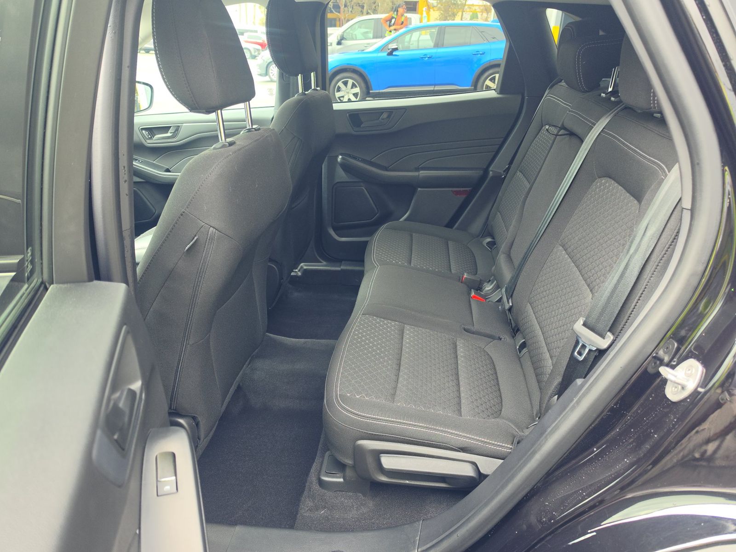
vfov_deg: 58.9
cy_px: 276
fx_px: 489
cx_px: 368
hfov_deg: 73.9
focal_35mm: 23
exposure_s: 1/119
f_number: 1.4
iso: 31
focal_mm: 6.5
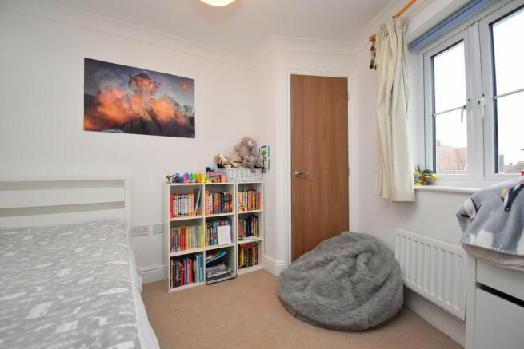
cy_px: 174
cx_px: 262
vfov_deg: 77.4
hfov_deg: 100.4
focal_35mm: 15
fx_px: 218
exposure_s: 1/125
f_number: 4.5
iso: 800
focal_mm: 10
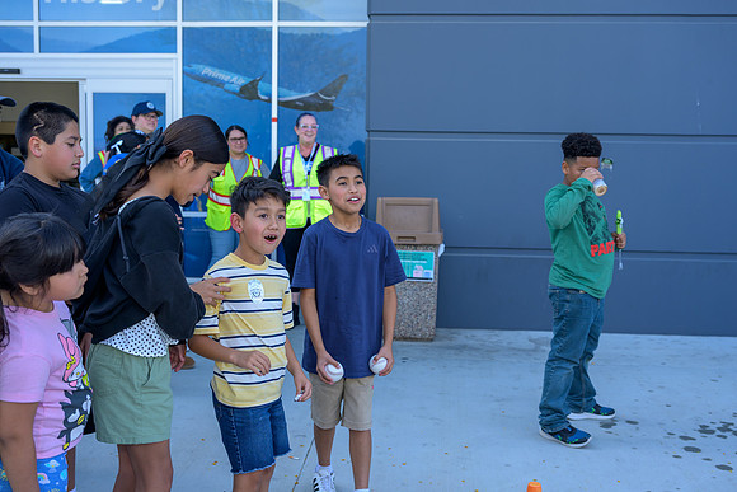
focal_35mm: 41
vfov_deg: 33.0
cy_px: 247
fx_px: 830
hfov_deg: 47.9
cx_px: 388
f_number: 4
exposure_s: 1/250
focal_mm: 37
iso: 100
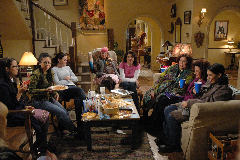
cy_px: 80
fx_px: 220
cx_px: 120
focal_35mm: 33
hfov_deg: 57.3
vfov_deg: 39.9
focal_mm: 22
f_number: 3.8
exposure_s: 1/50
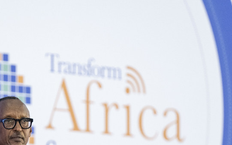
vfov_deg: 2.5
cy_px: 127
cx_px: 67
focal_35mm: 522
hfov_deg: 4.0
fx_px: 3300
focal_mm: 180
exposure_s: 1/250
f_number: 2.8
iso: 4000
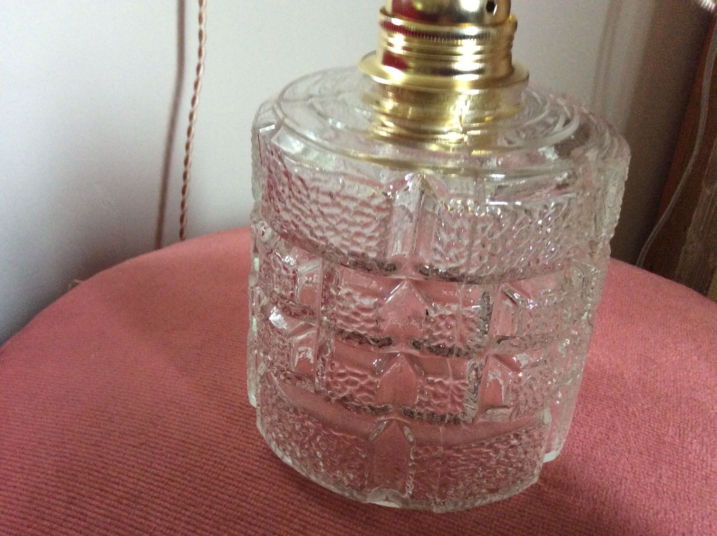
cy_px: 268
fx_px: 662
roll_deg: +0.0
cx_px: 358
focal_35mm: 32
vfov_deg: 44.1
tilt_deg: -30.2
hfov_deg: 56.9
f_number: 2.4
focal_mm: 3.3
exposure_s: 1/25
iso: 250
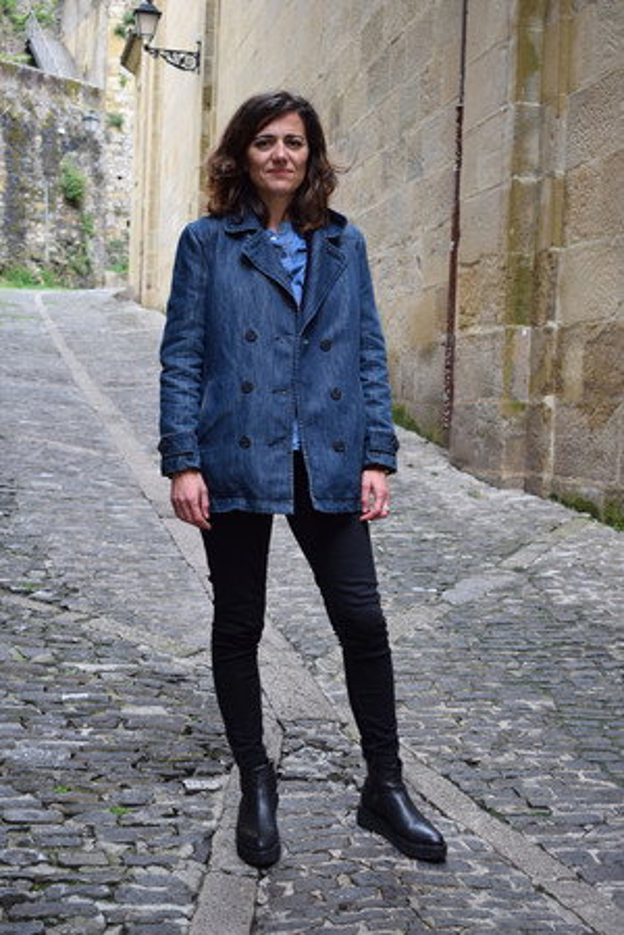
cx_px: 312
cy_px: 468
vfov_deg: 38.9
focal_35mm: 51
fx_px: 1324
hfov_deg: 26.5
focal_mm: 34
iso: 400
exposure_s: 1/80
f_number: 4.5
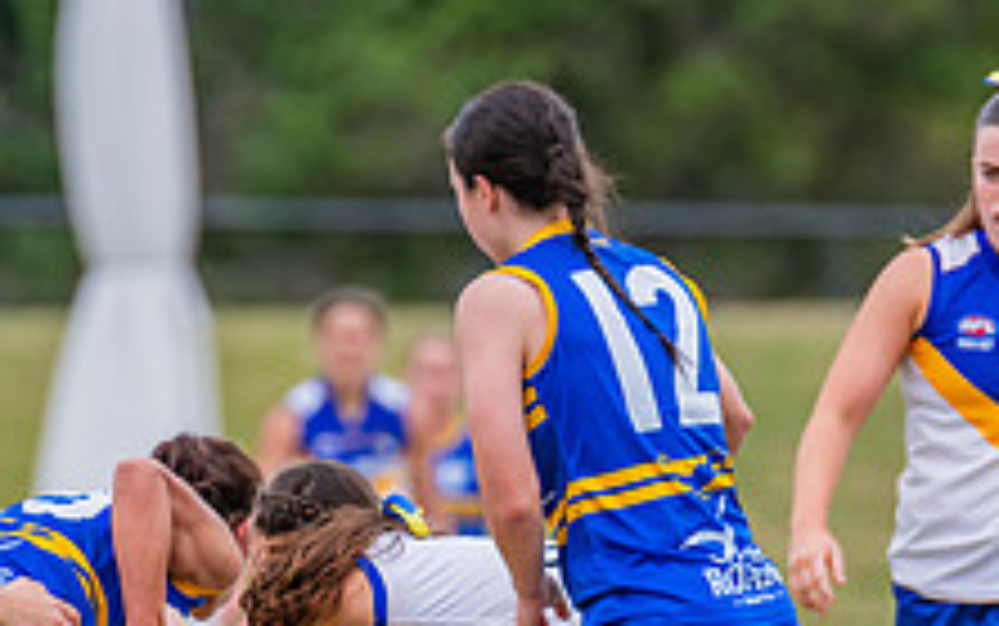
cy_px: 688
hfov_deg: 1.7
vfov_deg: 1.1
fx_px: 32960
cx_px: 317
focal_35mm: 1210
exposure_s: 1/1250
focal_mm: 420
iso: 800
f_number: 5.6
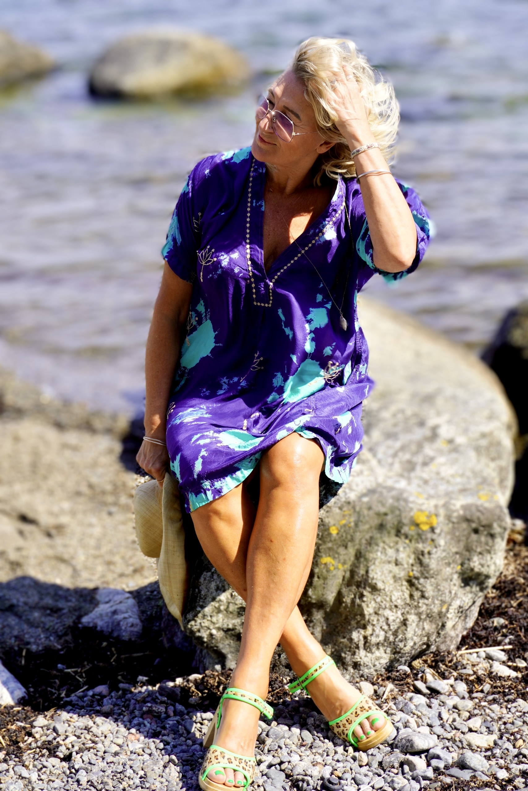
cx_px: 264
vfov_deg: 35.1
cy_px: 396
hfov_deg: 23.8
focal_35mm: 57
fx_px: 1254
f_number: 5.6
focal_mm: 38
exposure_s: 1/320
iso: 100
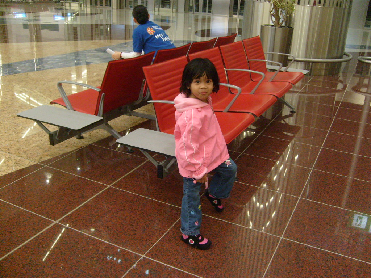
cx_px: 186
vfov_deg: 40.7
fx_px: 375
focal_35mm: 35
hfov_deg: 52.6
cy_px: 139
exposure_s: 1/45
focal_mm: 5.8
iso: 400
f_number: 2.8
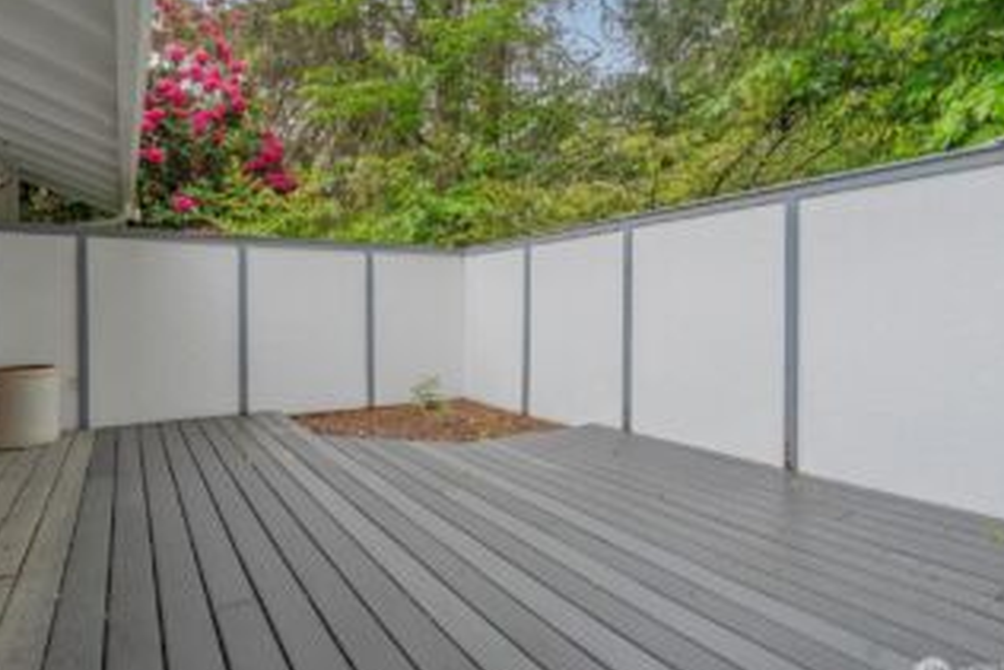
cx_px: 461
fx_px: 530
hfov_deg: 86.7
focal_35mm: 19
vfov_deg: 64.2
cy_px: 281
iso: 800
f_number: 9
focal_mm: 10
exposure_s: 1/50
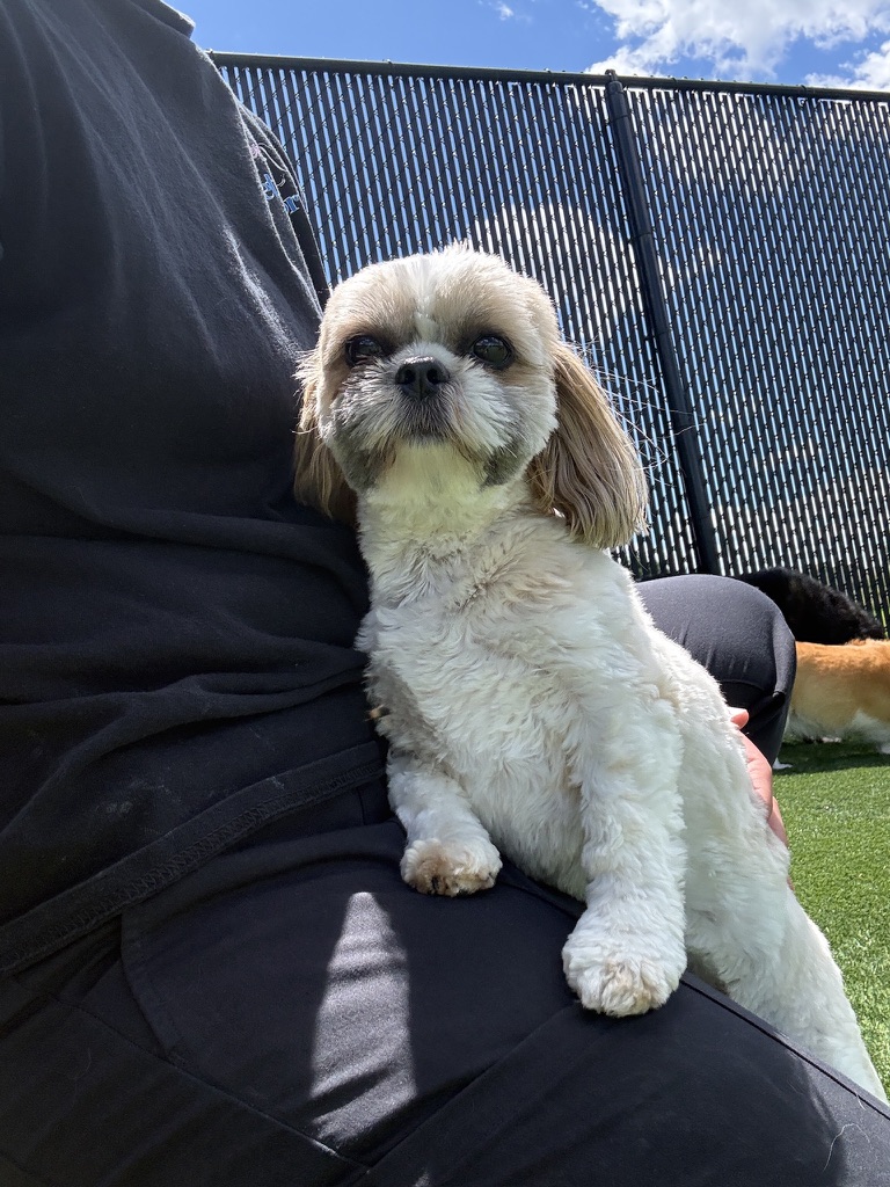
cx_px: 445
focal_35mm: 30
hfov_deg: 46.8
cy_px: 594
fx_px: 1028
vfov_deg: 60.0
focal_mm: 2.69
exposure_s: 1/1172
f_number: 1.9
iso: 25
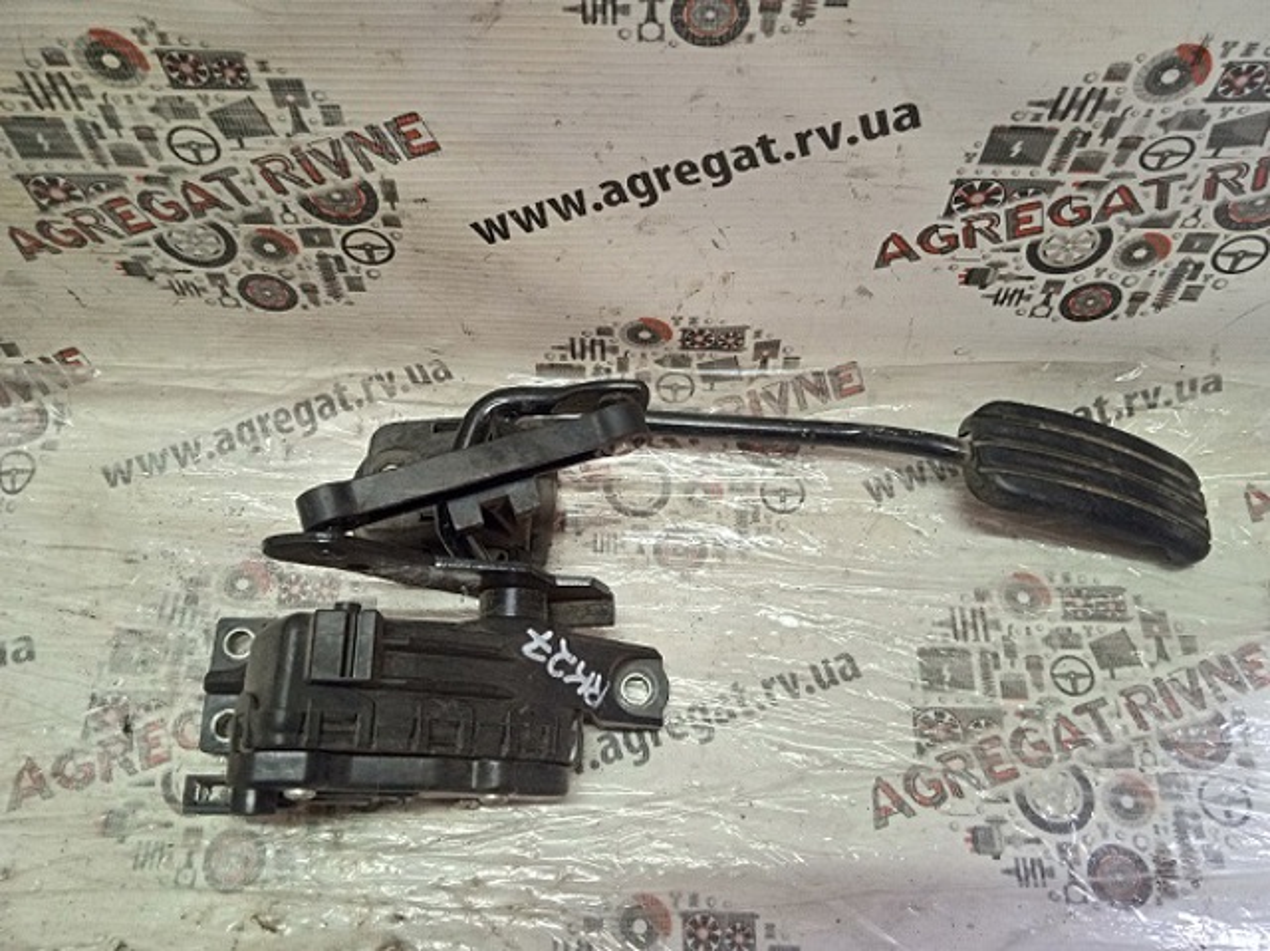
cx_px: 635
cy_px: 476
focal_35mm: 28
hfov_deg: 63.5
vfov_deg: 49.7
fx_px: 1027
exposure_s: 1/33.3
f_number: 2.2
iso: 396
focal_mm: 3.43
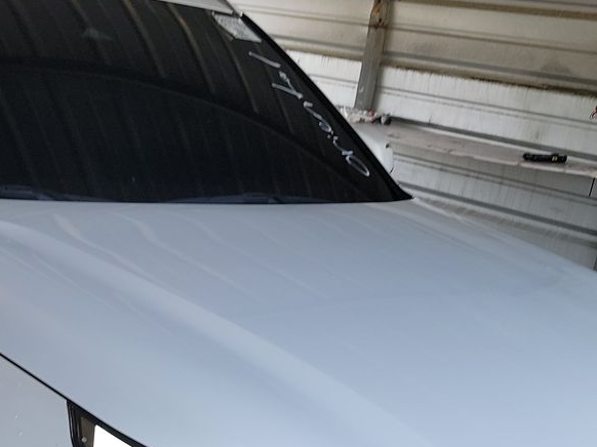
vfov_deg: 21.7
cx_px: 121
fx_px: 1138
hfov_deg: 28.8
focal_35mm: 66
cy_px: 411
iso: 55
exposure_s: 1/119
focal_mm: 6.7
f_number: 1.8
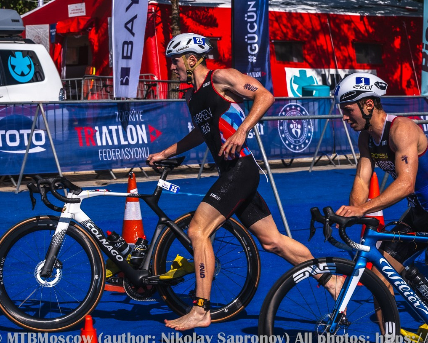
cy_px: 171
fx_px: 1571
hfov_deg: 15.5
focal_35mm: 124
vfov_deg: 12.4
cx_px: 255
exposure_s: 1/1600
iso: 100
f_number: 7.1
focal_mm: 70
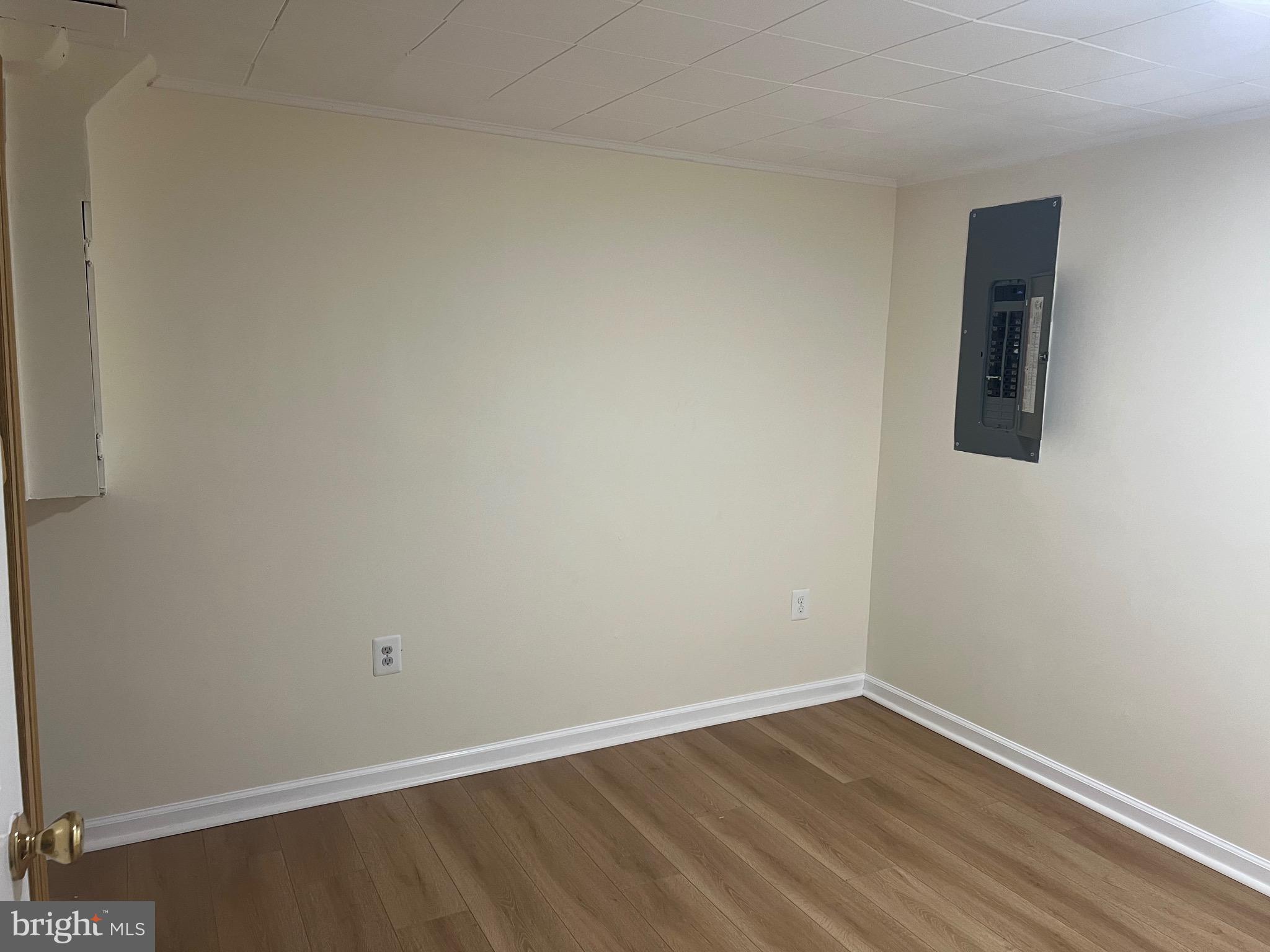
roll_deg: -1.4
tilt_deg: -7.7
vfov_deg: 53.1
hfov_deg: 67.3
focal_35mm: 26
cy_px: 476
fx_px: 954
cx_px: 635
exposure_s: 1/60
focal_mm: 5.7
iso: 100
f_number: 1.5
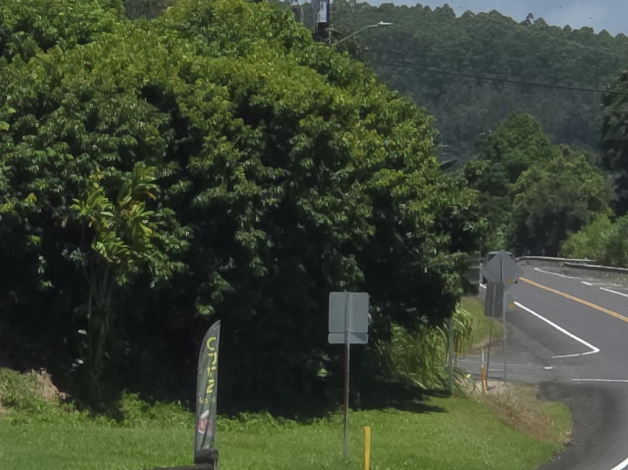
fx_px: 5658
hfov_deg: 6.3
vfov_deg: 4.8
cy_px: 294
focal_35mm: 312
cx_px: 105
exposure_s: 1/897
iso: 25
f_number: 2.4
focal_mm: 7
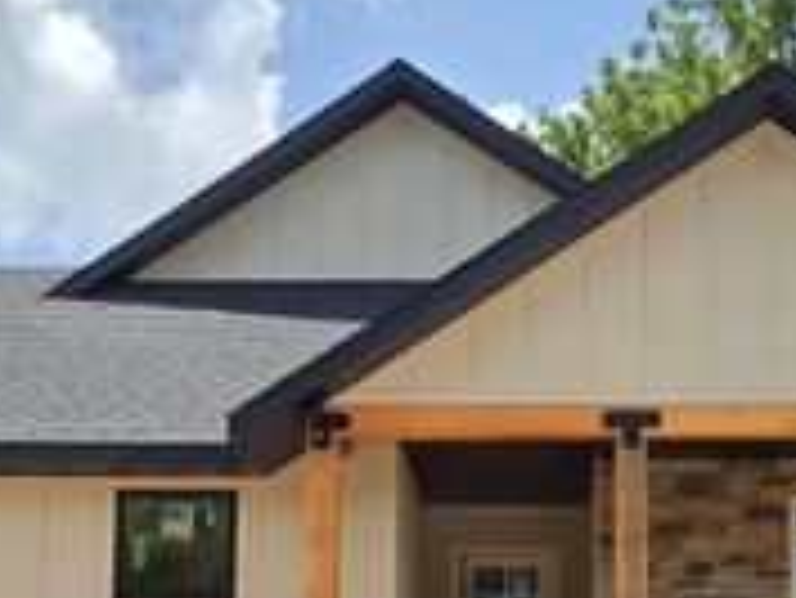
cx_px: 441
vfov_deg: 21.9
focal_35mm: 65
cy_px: 578
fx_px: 1496
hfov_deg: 29.8
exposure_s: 1/950
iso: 12
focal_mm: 6.3
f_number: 1.7
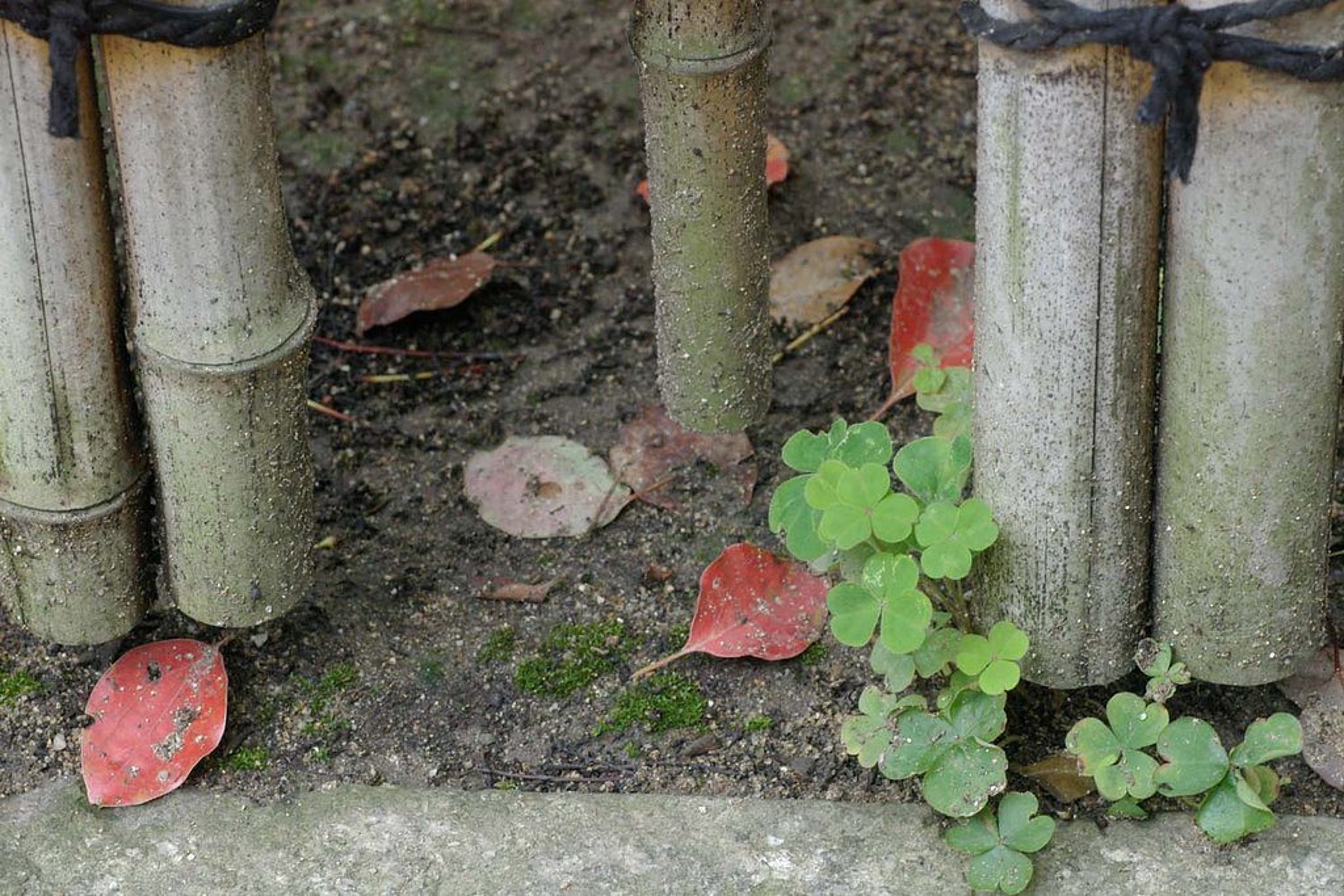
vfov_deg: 10.2
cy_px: 448
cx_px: 672
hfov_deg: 15.2
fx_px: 5040
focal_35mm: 135
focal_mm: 90
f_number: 9.5
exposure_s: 1/60
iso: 800
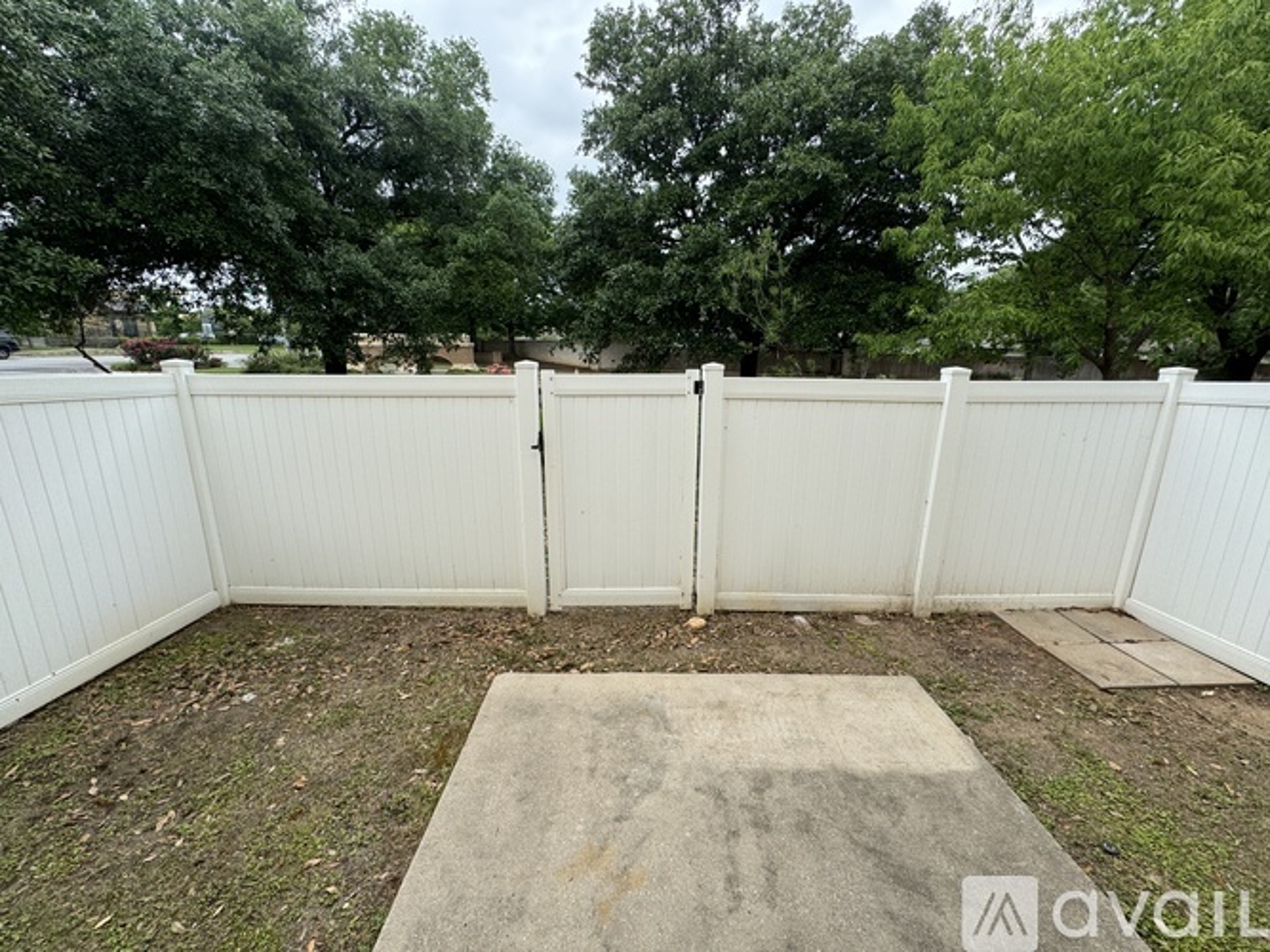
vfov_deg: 85.7
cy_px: 476
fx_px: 514
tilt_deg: -14.6
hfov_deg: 102.1
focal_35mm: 14
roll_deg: -0.5
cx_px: 635
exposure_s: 1/831
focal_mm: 2.22
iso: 50
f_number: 2.2
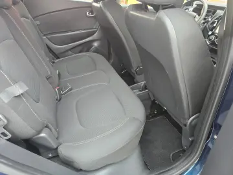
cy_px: 88
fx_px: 155
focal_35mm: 23
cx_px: 116
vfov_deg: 58.9
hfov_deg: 73.9
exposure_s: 1/100
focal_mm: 6.3
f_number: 1.7
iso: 400
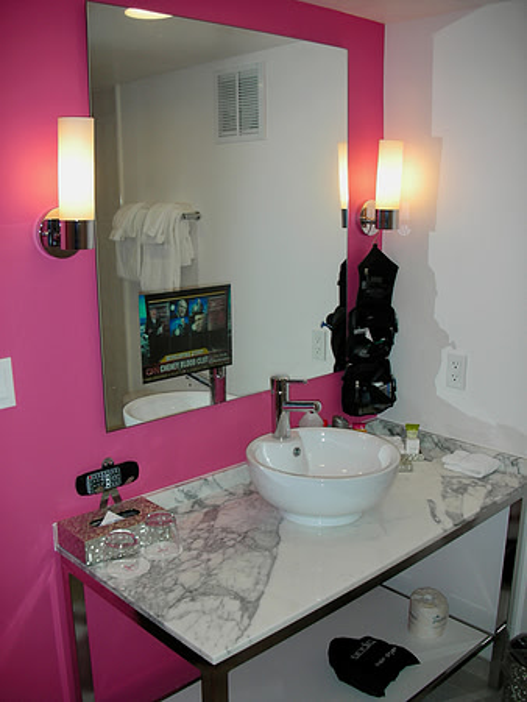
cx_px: 264
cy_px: 351
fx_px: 710
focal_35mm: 35
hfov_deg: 40.7
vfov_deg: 52.6
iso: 50
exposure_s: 1/60.1
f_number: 3
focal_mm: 5.8
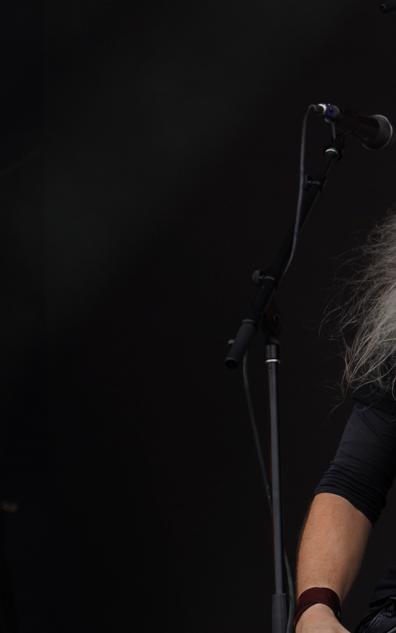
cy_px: 172
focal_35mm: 264
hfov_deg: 5.0
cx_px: 426
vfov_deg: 7.9
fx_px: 4559
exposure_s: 1/250
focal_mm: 105
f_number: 5.6
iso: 100
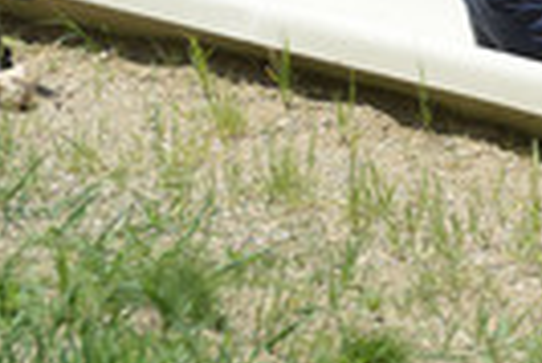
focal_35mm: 585
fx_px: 8817
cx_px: 803
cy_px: 190
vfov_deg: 2.4
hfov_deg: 3.5
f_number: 6.3
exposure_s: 1/1250
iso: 400
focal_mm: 195
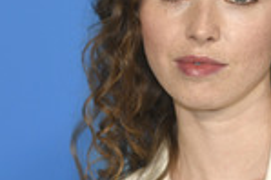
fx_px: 3880
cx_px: 188
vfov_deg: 2.7
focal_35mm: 516
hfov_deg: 4.0
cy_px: 122
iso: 800
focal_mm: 170
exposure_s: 1/400
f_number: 3.5
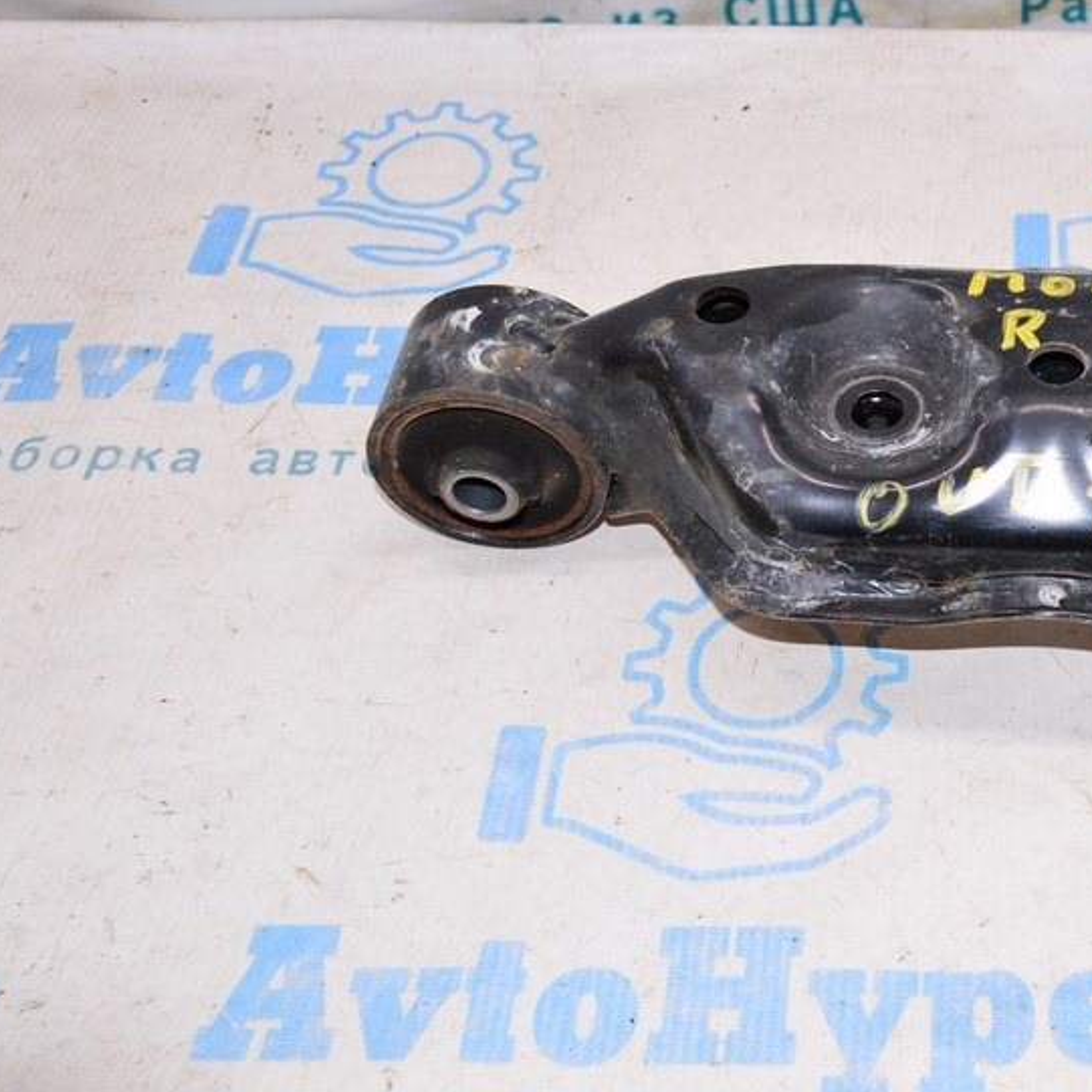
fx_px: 1892
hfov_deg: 30.5
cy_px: 457
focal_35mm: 53
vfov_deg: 32.1
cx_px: 1021
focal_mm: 22
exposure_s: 1/125
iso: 1600
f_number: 8
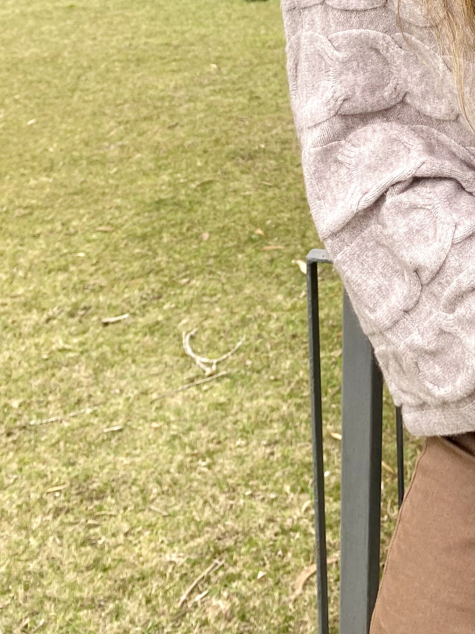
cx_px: 473
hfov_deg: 24.5
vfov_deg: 31.2
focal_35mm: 57
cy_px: -3
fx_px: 1043
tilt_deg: -9.7
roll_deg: -1.1
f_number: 1.8
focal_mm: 4.25
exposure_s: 1/288
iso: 32
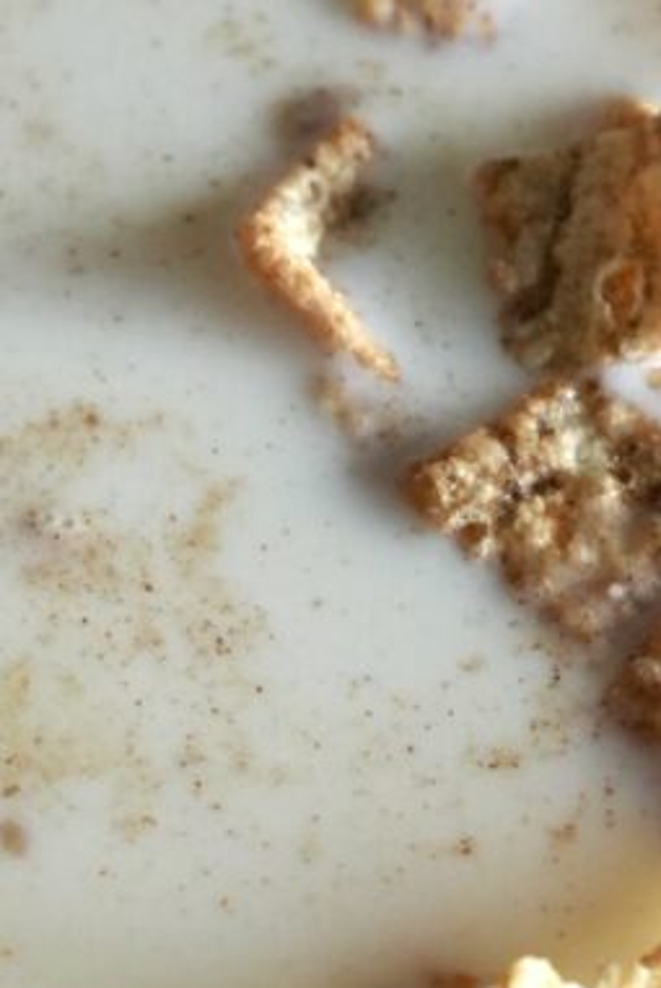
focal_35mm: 183
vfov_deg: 11.2
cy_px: 685
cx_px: 264
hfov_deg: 7.5
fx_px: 5014
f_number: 4.5
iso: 1600
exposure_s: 1/125
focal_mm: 45.3
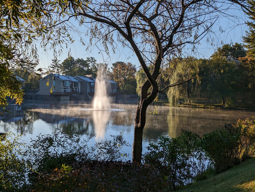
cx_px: 128
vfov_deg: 30.3
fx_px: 354
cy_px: 96
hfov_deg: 39.6
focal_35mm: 48
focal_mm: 6.81
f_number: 1.85
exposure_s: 1/2053
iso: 48
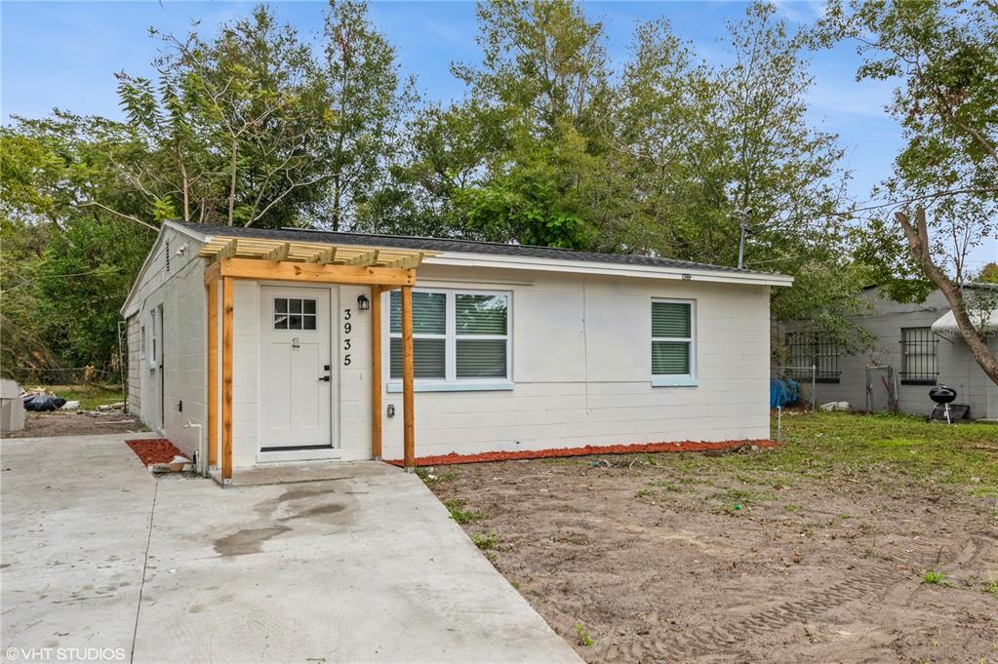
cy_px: 332
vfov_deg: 43.6
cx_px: 499
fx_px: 831
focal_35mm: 30
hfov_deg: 62.0
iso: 400
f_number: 11
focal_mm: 20
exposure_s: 1/320
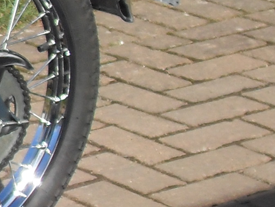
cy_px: 51
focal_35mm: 330
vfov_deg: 4.5
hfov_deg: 5.8
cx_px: -404
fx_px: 2623
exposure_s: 1/90
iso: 80
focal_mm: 10.1
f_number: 9.1
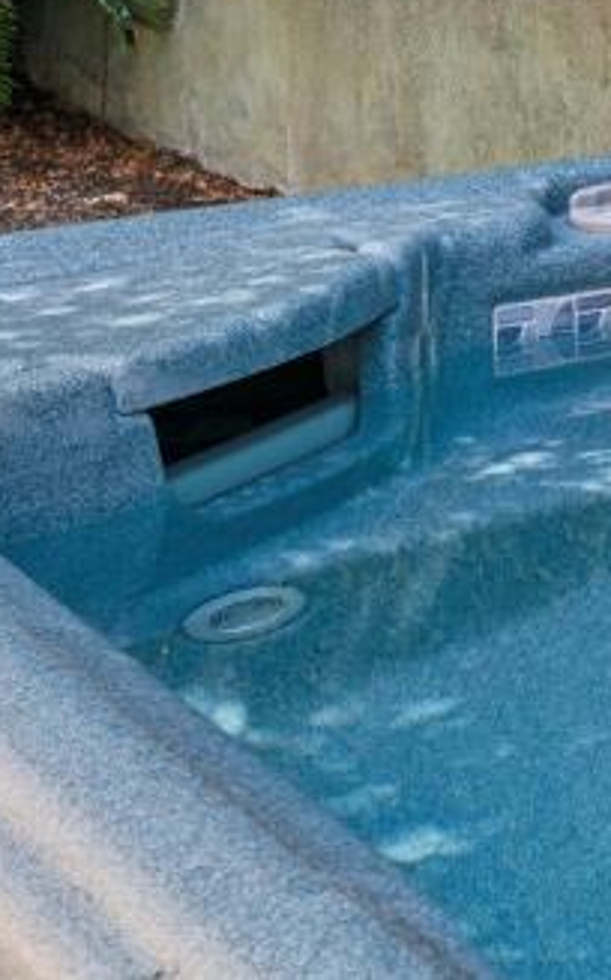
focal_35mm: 117
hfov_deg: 9.9
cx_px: 1444
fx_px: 3121
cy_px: -509
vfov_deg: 16.2
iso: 100
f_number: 8
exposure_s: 1/50
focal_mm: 25
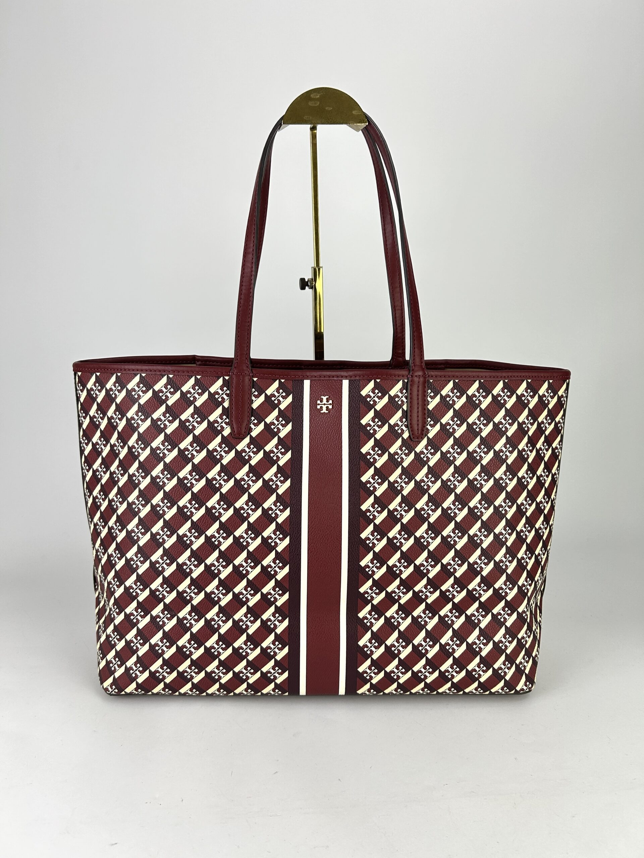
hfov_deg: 53.1
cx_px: 322
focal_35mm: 26
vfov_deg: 67.3
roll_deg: -2.4
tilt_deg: -12.4
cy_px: 429
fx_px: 645
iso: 32
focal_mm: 5.7
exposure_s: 1/127
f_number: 1.5
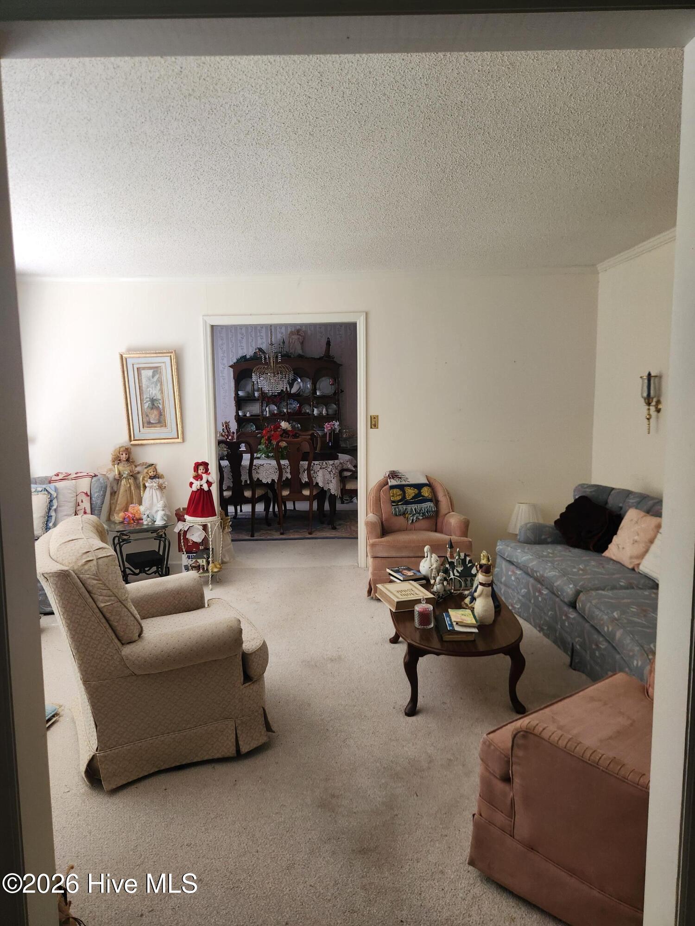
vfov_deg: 73.9
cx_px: 348
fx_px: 616
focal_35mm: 23
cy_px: 463
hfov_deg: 58.9
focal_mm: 5.4
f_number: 1.8
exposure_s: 1/120
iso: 200
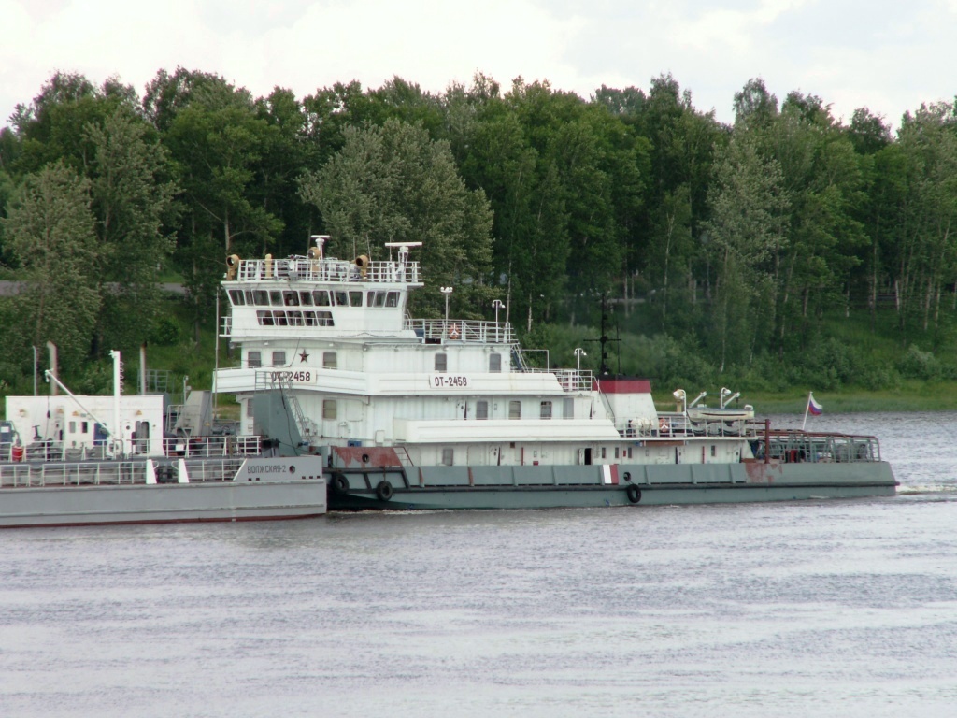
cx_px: 478
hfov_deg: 5.4
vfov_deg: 4.0
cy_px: 359
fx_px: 10201
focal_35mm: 369
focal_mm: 61.18
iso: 50
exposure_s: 1/125
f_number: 5.6
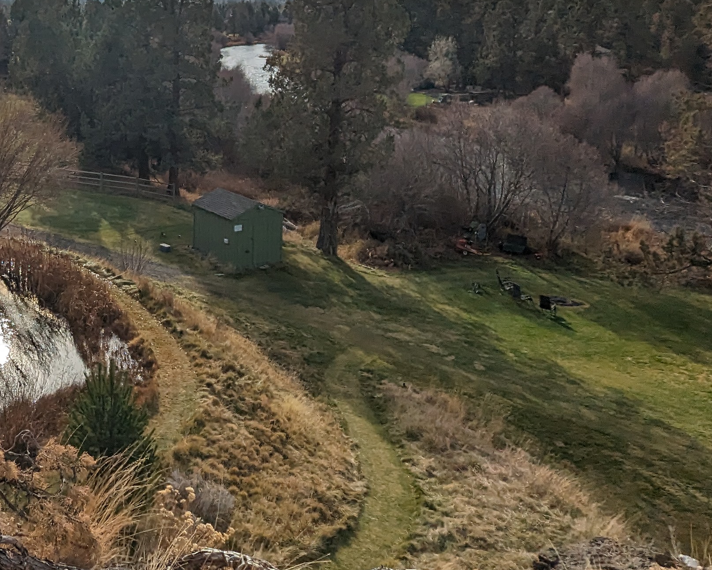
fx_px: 822
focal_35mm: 39
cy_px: 141
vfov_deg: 37.3
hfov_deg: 44.1
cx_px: 120
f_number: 2.2
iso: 51
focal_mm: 2.35
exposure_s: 1/7143
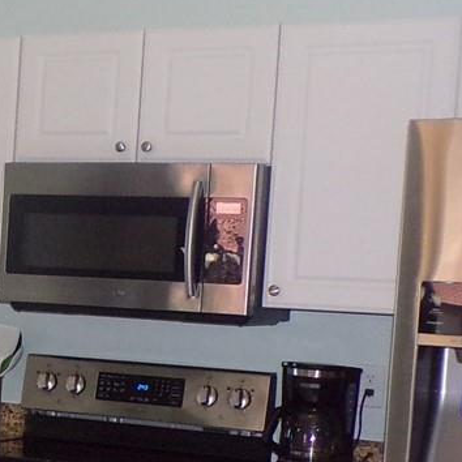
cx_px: -131
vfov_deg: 18.0
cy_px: 348
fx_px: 1450
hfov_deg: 17.1
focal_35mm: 96
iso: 320
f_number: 3
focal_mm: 4.3
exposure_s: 1/60
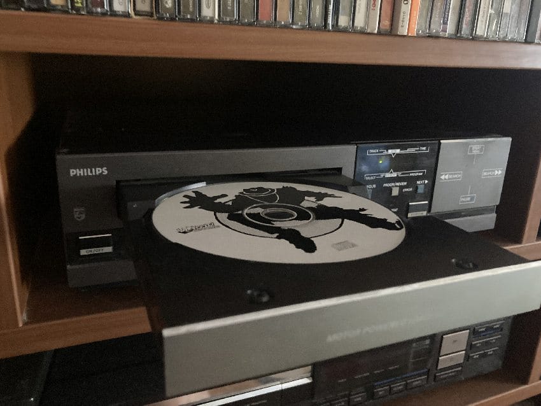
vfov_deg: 49.8
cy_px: 203
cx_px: 270
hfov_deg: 63.4
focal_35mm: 28
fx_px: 438
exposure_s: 1/17
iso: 640
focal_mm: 3.99
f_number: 1.8
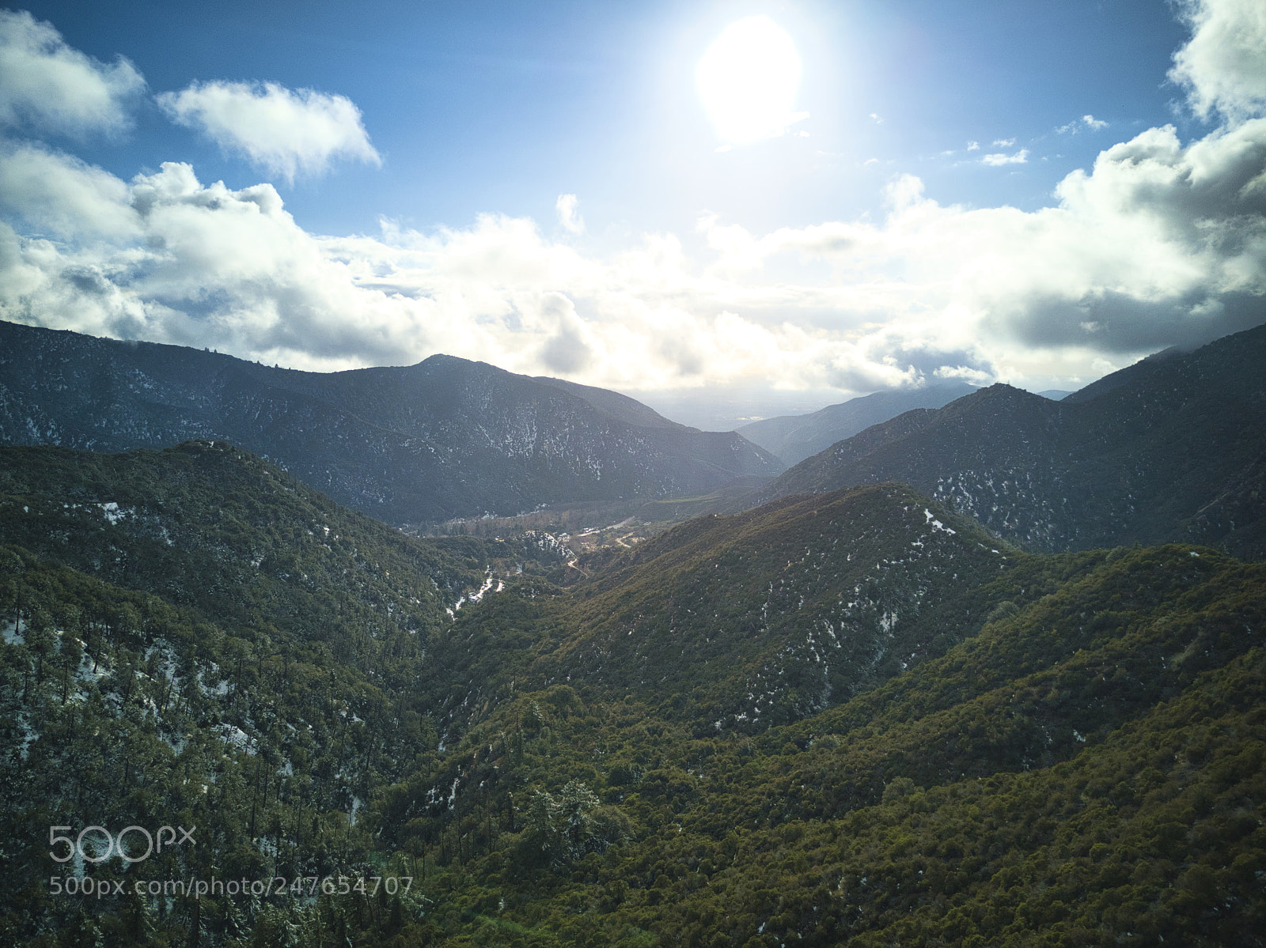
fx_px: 951
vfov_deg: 53.0
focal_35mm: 26
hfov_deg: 67.3
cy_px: 474
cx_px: 633
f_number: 2.2
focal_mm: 4.7
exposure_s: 1/3145
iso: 100
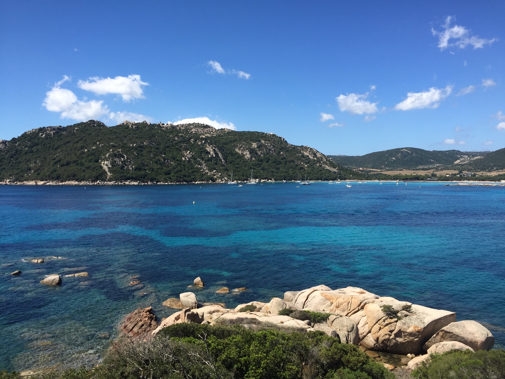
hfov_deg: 61.7
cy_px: 190
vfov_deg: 48.2
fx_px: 423
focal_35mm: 29
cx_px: 252
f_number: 2.2
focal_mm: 4.15
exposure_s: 1/1582
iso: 32
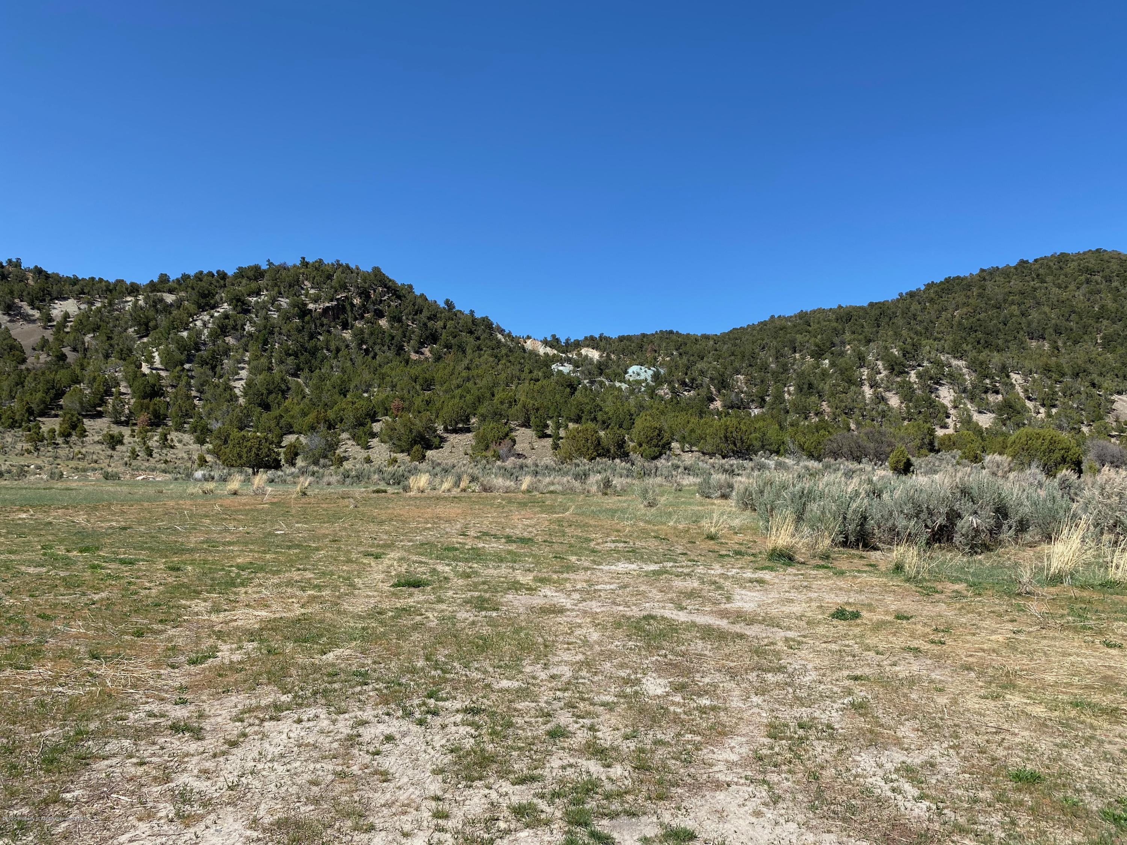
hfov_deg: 67.3
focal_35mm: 26
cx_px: 564
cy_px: 422
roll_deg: -2.9
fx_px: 846
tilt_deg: +8.0
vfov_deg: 53.1
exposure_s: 1/2632
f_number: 1.8
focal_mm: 4.25
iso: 32
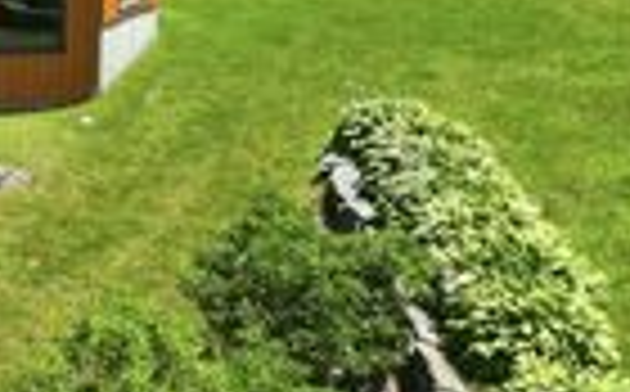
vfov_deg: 13.5
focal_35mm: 91
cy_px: -187
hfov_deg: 20.6
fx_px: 1560
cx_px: -212
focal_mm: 6.7
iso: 110
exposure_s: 1/1600
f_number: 1.7
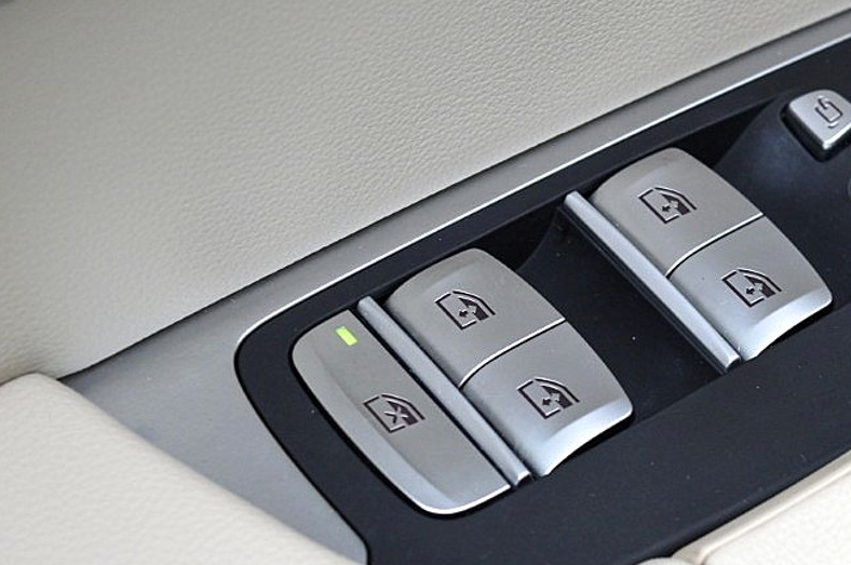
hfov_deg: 15.9
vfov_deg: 10.7
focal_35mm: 128
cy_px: 188
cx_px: 685
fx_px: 3021
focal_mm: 48
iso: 800
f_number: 7.1
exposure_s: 1/60
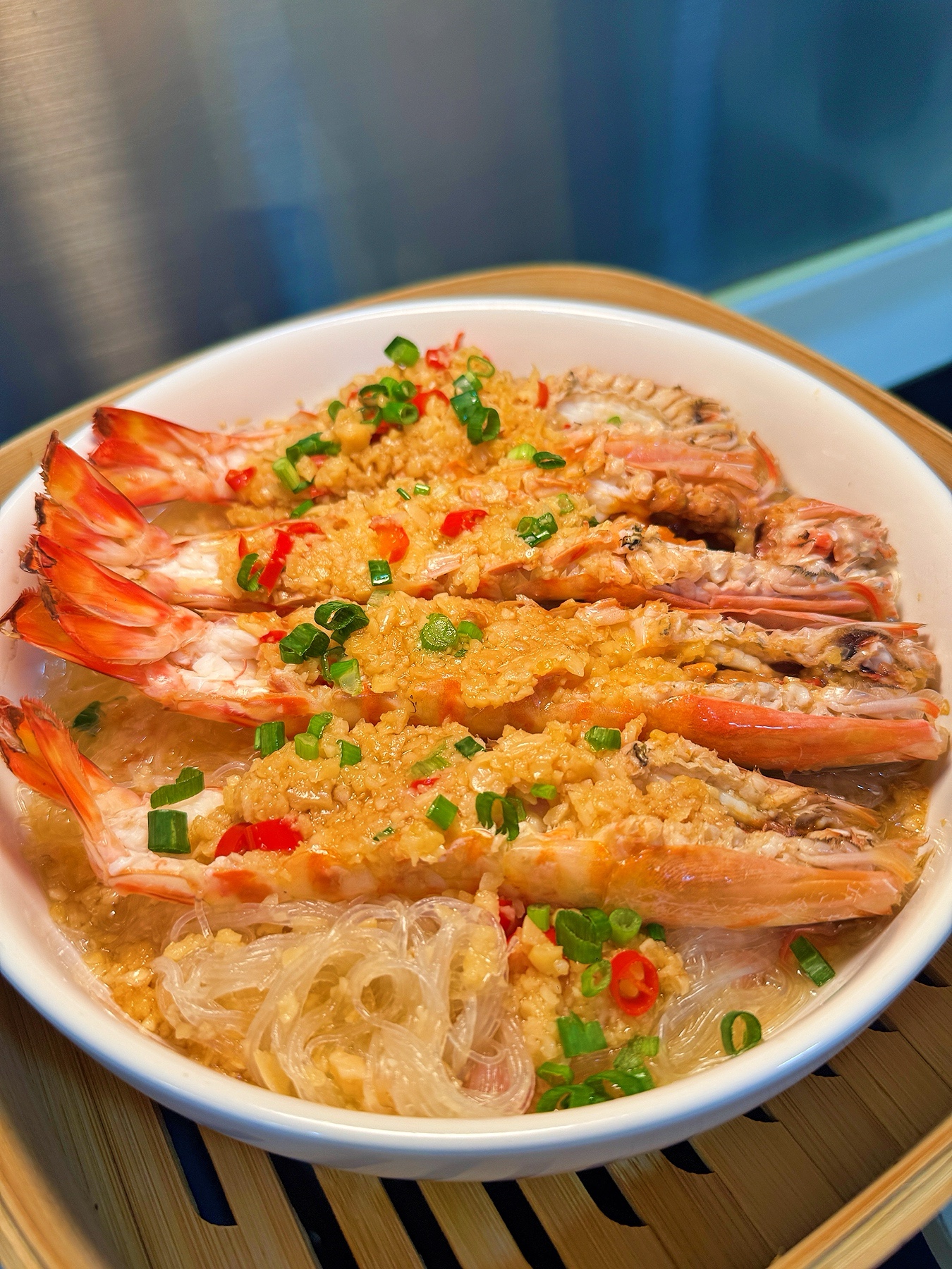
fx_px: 880
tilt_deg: -49.6
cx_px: 476
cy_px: 634
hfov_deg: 56.8
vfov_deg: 71.6
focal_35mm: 24
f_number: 1.78
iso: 50
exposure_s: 1/124
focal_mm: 6.76
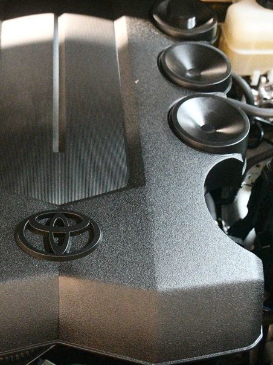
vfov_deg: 38.9
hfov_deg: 29.1
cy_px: 163
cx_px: 59
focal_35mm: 49
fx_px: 515
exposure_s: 1/60
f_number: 3.5
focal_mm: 20
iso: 12800
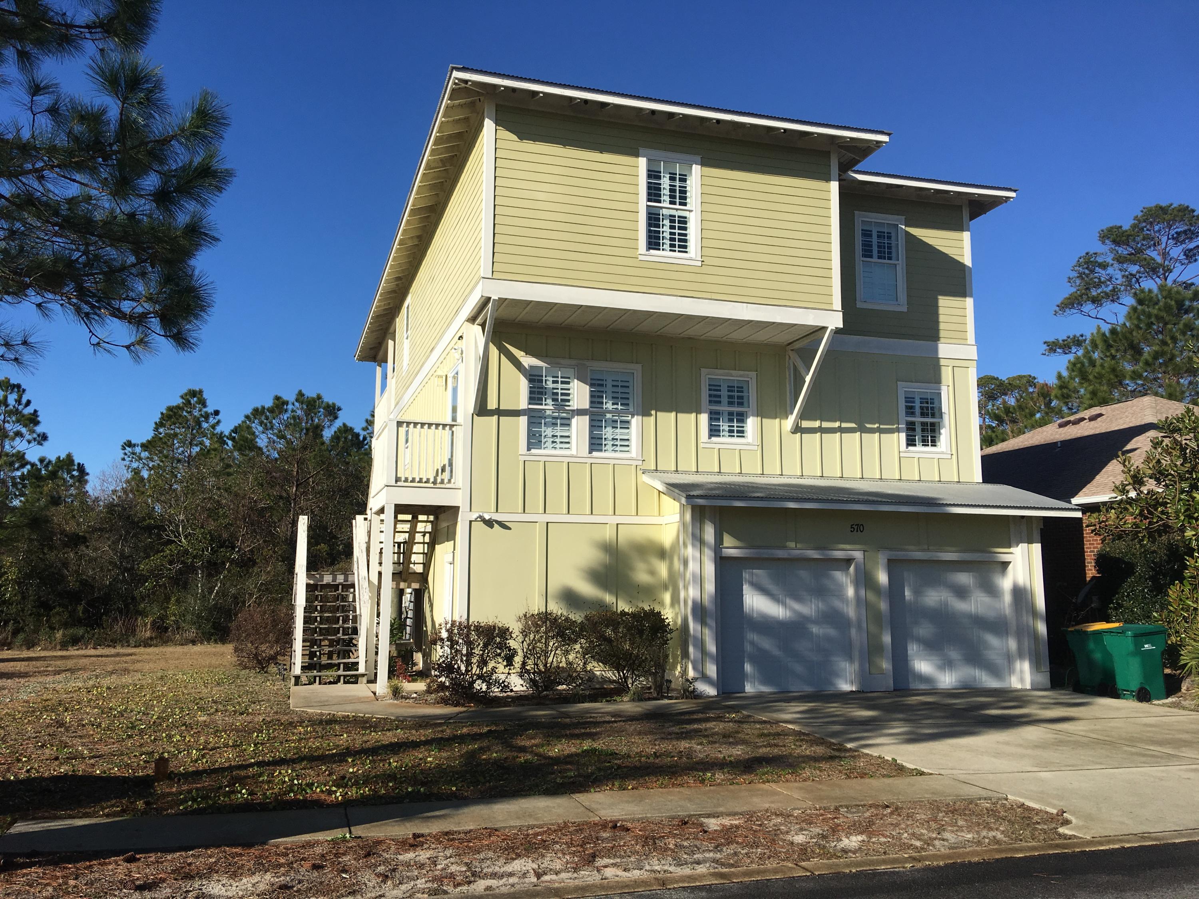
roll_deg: -0.3
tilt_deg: +11.5
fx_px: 1004
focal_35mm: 29
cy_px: 450
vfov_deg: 48.2
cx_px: 600
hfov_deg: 61.7
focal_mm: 4.15
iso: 25
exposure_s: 1/2331
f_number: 2.2
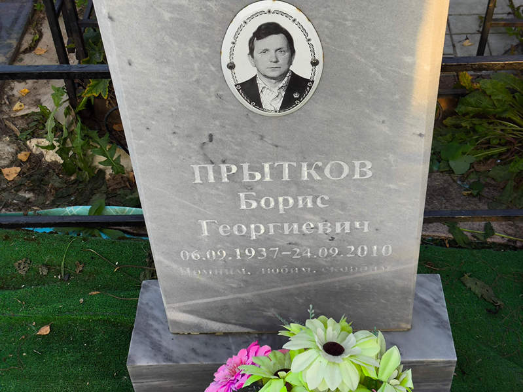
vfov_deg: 29.1
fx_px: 756
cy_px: 196
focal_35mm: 50
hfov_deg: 38.2
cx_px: 262
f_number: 1.7
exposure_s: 1/205
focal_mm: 4.71
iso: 50
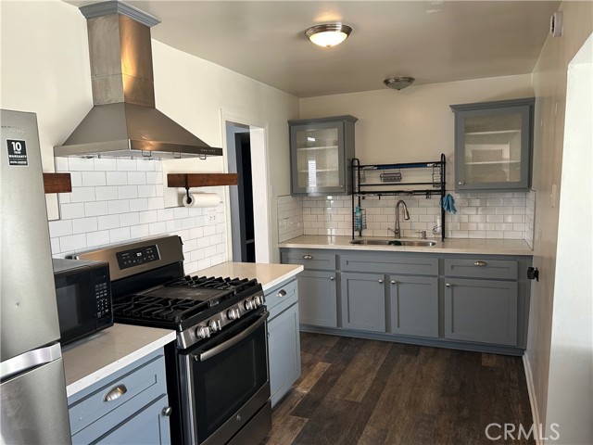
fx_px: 445
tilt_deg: -4.6
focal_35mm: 26
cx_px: 296
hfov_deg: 67.3
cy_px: 222
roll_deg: +2.4
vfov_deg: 53.1
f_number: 1.5
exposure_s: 1/120
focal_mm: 5.7
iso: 125
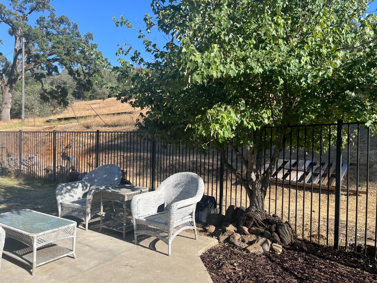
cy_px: 142
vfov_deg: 53.1
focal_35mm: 26
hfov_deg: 67.3
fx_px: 283
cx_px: 188
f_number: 1.6
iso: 50
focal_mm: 5.1
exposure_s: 1/1776
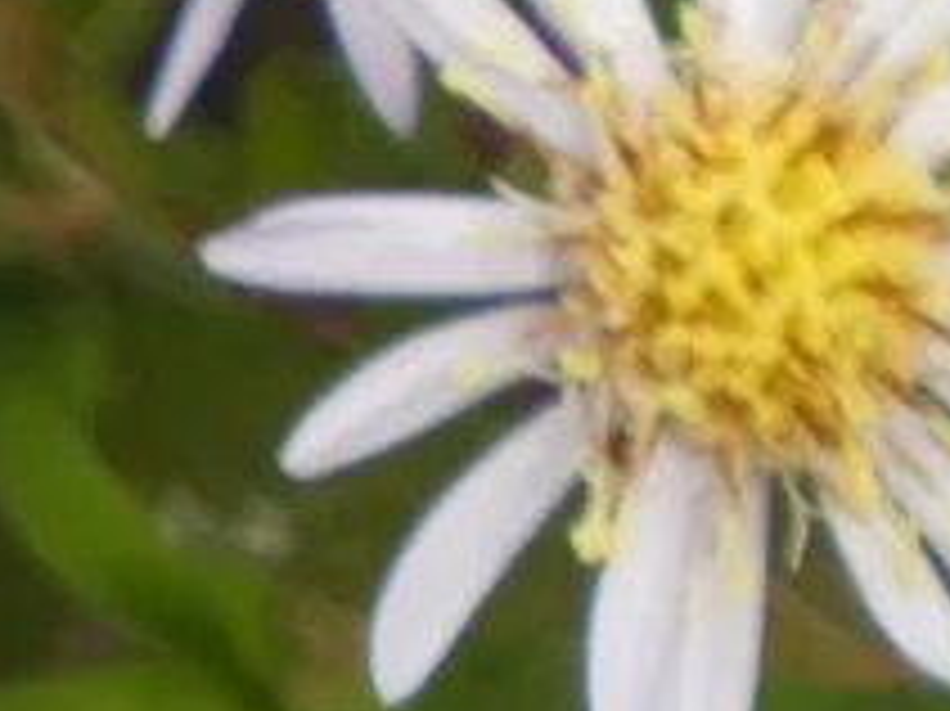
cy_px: 693
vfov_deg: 0.4
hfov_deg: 0.5
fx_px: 100004
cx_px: -441
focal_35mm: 3646
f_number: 5.9
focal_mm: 215
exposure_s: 1/125
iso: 160
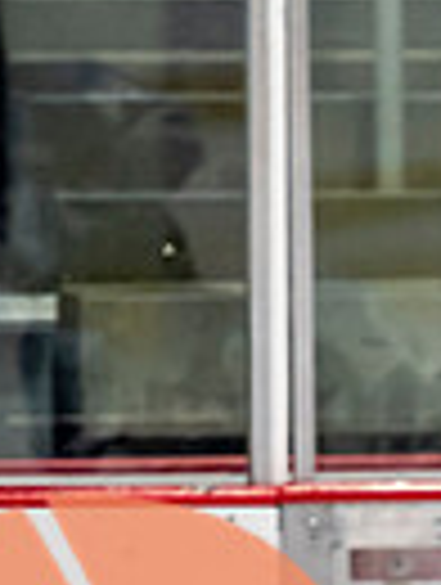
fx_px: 18980
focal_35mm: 1121
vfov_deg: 1.8
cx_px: 1593
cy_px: 812
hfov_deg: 1.3
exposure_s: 1/800
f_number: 3.2
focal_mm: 185
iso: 1600
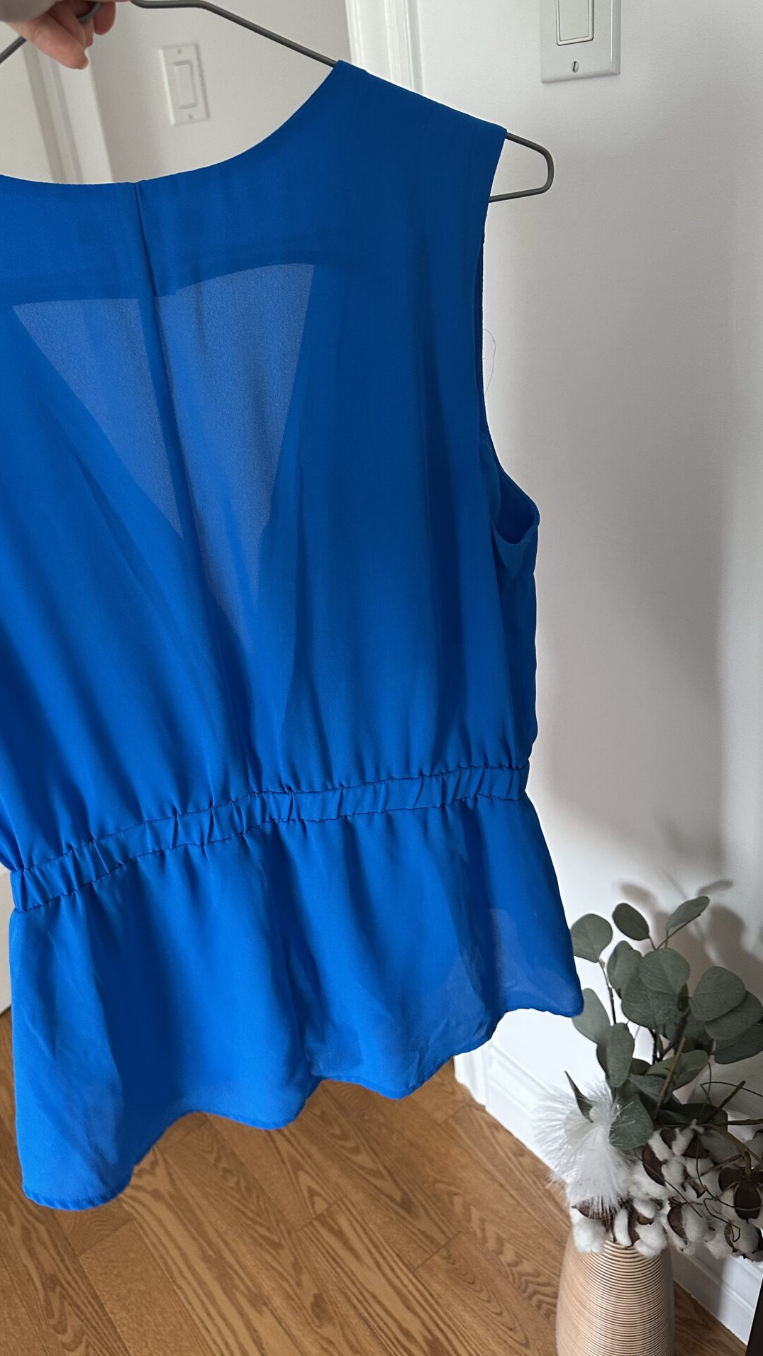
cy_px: 648
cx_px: 277
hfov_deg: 41.1
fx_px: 1007
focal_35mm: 28
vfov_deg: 67.9
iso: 250
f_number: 1.78
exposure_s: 1/60
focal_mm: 6.86
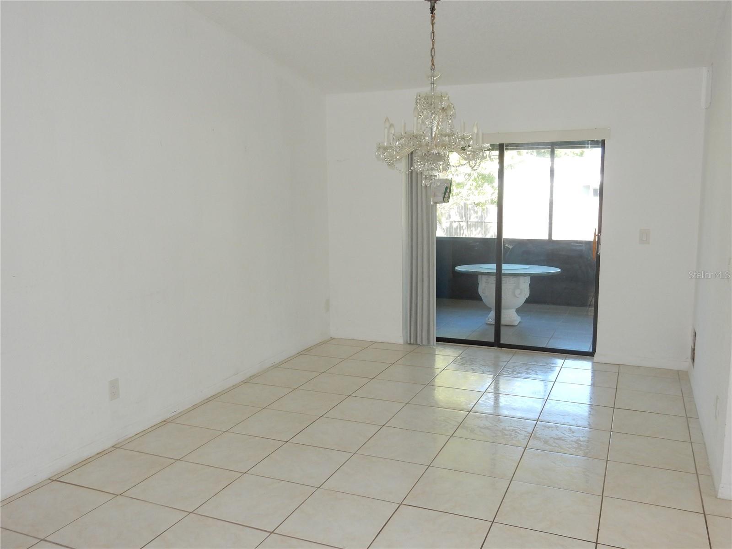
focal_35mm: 30
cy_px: 274
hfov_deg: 60.0
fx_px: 634
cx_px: 366
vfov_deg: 46.8
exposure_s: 1/50
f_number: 4
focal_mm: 5.4
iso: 180
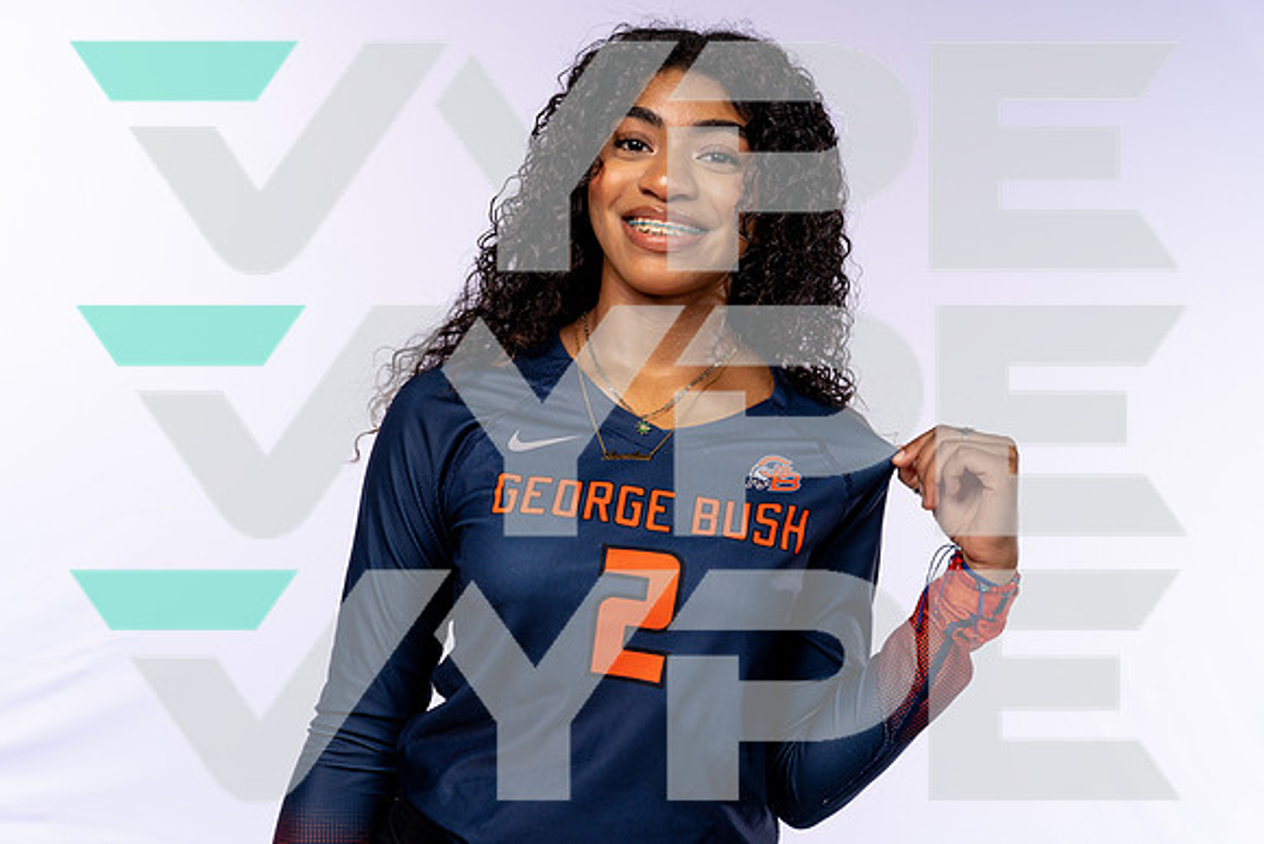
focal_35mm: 62
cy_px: 422
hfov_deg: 32.4
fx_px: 2177
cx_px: 632
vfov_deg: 21.9
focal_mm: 62
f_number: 7.1
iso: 200
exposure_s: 1/250
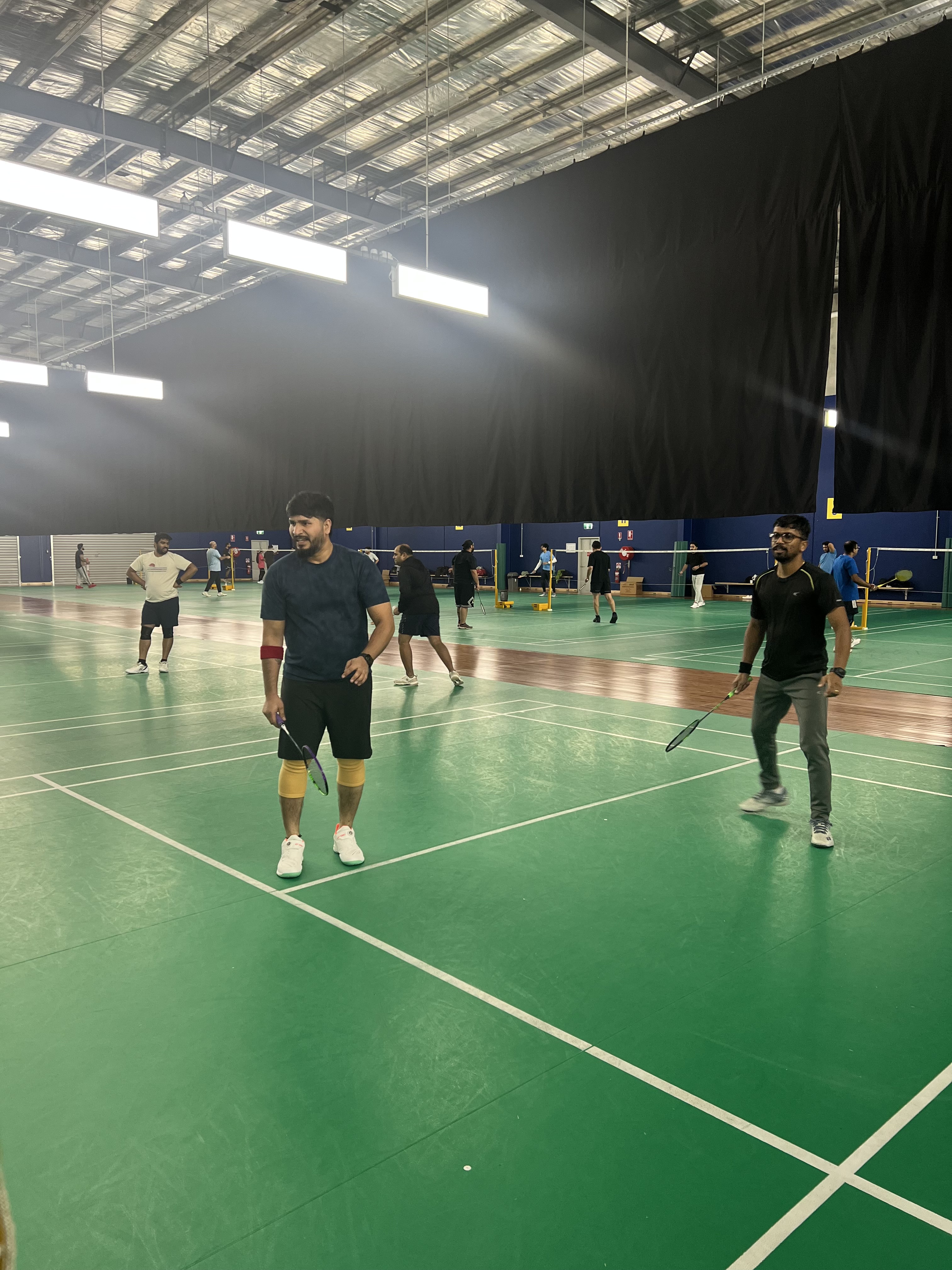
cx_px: 476
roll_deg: +0.3
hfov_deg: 53.1
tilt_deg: -3.2
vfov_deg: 67.3
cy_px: 635
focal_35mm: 26
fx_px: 953
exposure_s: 1/100
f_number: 1.5
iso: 125
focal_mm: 5.7
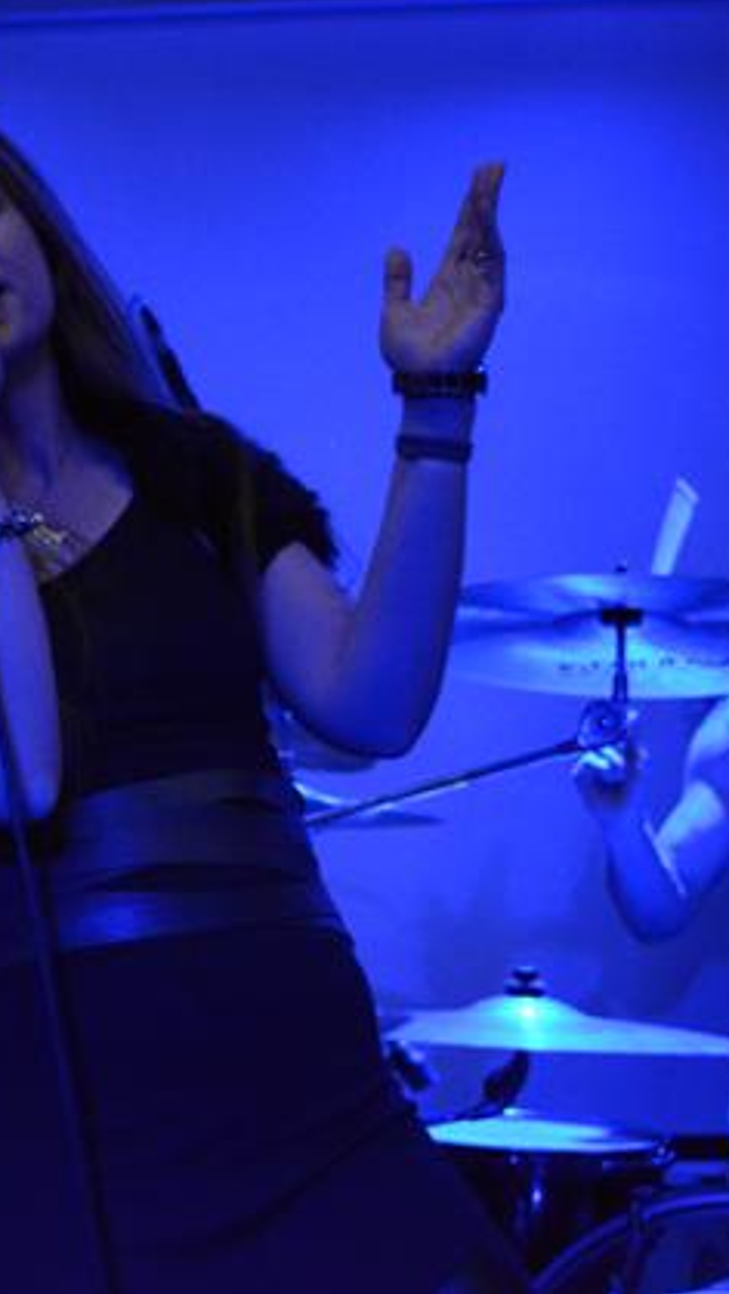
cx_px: -90
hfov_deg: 16.2
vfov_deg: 29.3
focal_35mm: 72
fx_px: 2472
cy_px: 638
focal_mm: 30
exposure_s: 1/125
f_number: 4.2
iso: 5000
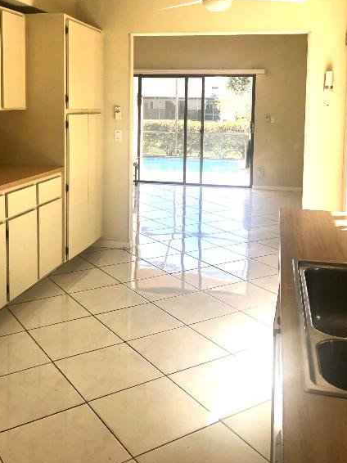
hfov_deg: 37.7
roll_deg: -1.2
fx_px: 508
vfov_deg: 48.1
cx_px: 166
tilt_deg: -6.1
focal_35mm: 38
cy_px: 152
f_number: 1.8
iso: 32
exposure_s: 1/120
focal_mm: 4
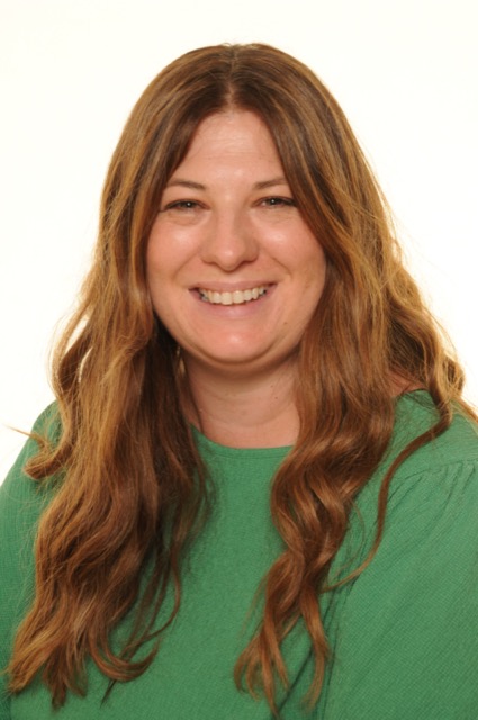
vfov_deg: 19.5
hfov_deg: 13.0
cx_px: 239
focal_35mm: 105
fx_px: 2097
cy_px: 360
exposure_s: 1/160
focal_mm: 70
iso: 200
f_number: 11
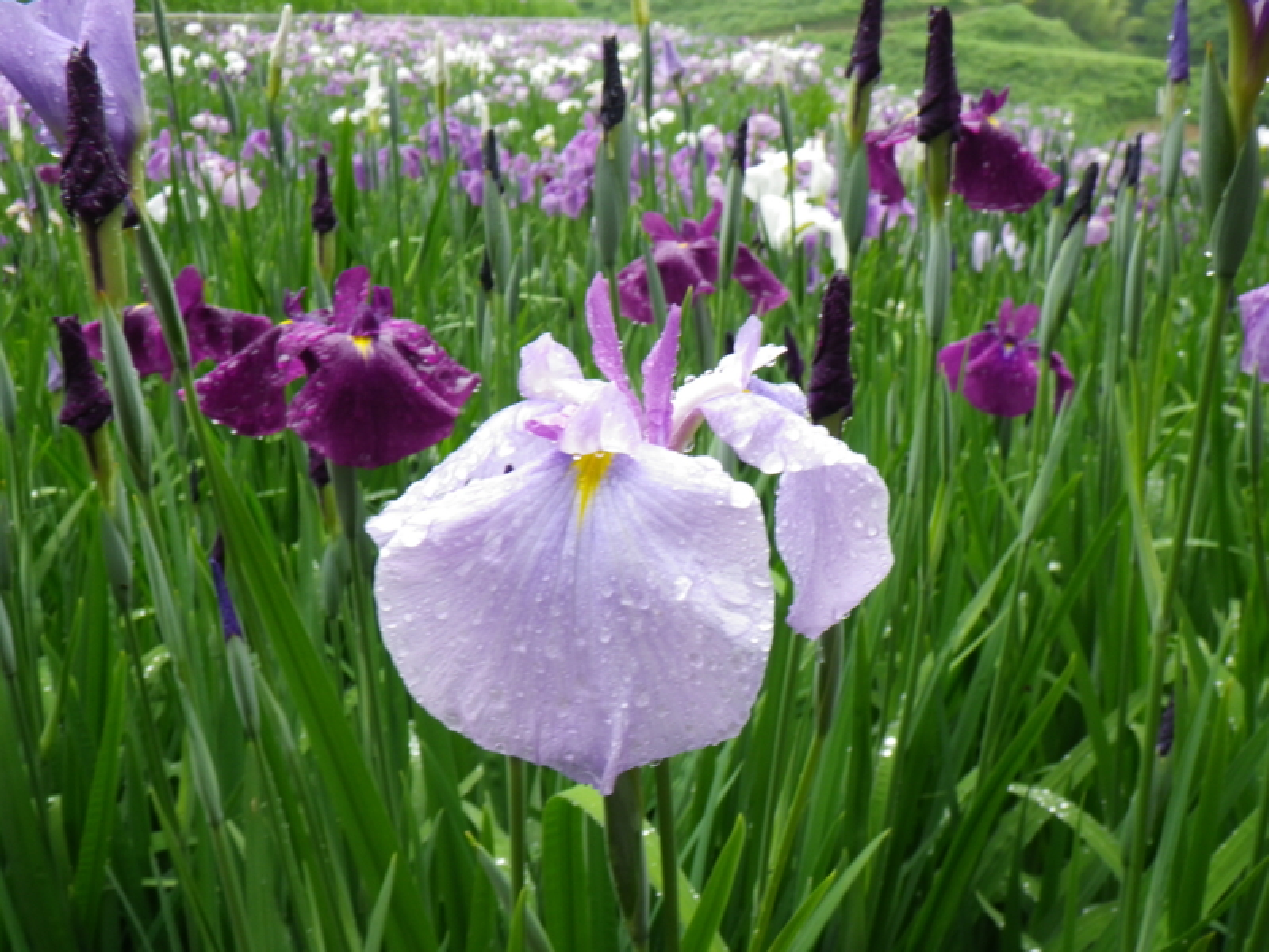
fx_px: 1246
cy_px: 476
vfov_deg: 41.8
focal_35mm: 34
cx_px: 634
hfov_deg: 54.0
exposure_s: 1/50
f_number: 3.8
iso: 100
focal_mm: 6.1
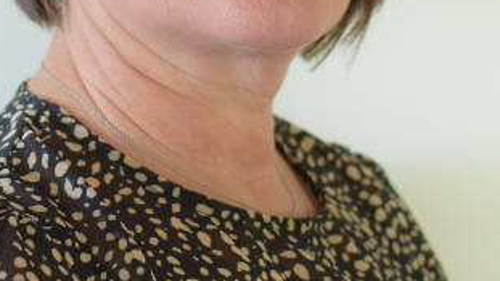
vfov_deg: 11.3
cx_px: 223
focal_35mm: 106
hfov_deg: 20.2
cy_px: -3
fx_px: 1406
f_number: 4
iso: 800
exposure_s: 1/60
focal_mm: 35
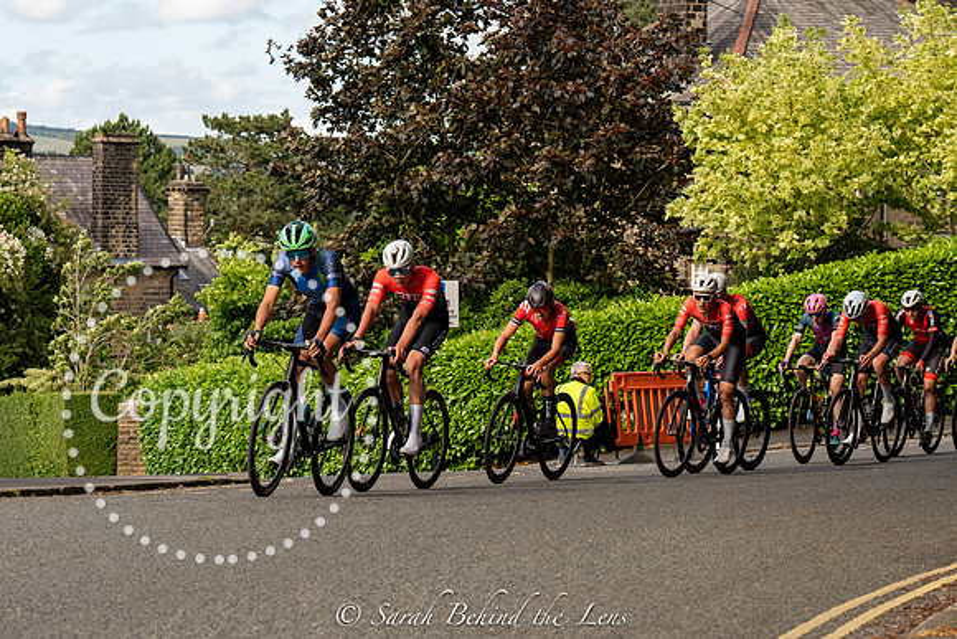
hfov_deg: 19.7
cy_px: 378
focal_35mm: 104
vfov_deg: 13.2
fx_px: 2753
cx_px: 405
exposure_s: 1/640
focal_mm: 70
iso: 400
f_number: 6.3
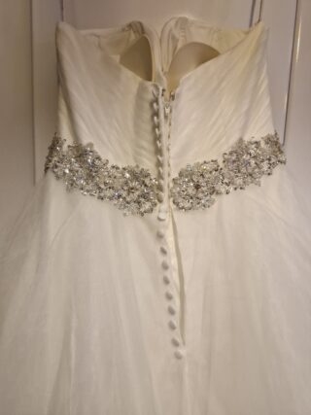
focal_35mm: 23
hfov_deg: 58.9
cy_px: 208
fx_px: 276
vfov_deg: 73.9
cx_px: 156
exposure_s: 1/100
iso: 640
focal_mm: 5.54
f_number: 1.8
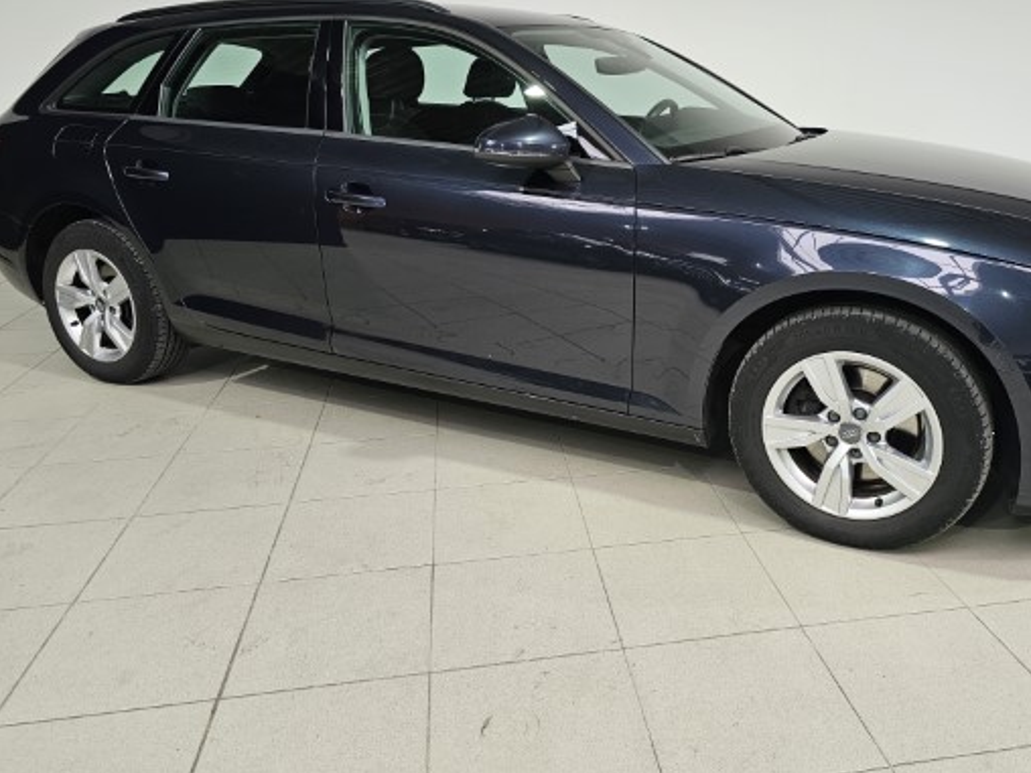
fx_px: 864
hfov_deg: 61.2
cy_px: 288
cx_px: 613
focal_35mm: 29
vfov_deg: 47.8
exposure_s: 1/180
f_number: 1.7
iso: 125
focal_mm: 6.3
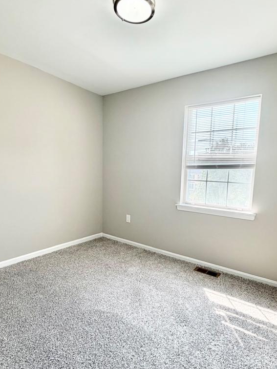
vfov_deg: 81.6
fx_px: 213
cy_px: 199
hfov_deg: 65.8
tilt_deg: -6.6
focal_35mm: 20
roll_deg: -1.8
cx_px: 151
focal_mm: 2.22
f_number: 2.2
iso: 64
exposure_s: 1/120
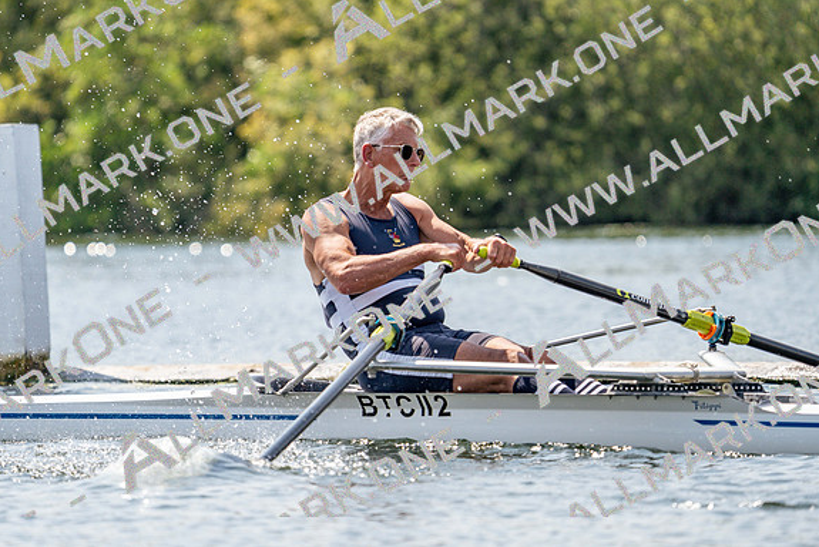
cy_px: 273
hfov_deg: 5.5
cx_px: 410
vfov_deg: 3.7
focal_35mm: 377
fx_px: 8581
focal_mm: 374
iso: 320
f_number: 6.3
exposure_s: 1/1600
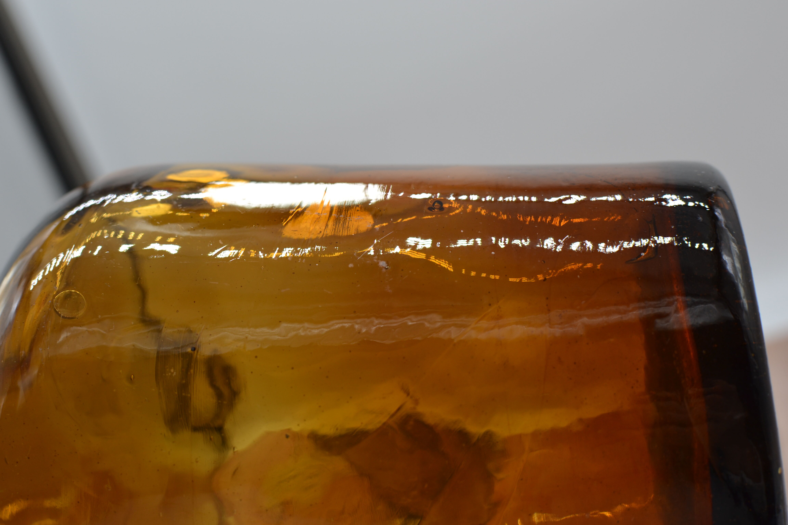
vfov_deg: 25.8
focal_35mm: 52
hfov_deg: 37.9
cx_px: 394
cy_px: 262
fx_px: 1149
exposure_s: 1/125
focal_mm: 35
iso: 200
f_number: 5.6
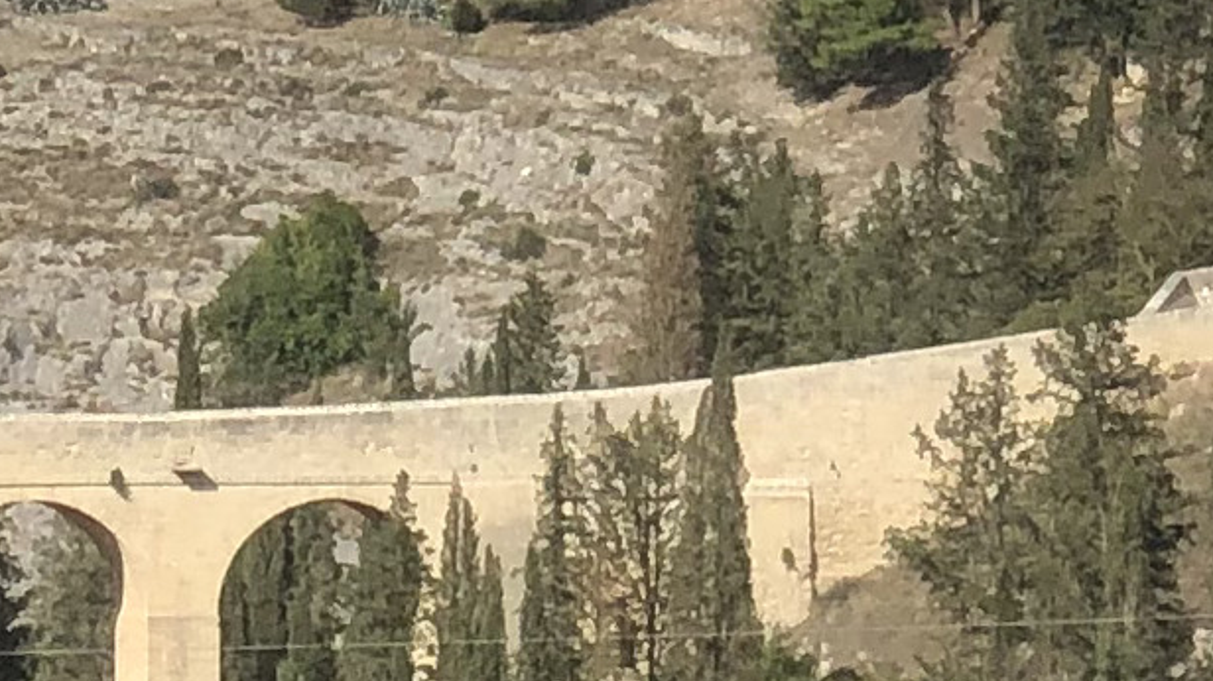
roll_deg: +0.8
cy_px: 1393
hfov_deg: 5.9
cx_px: 372
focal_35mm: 368
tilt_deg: -5.5
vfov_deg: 3.3
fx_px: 11832
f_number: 2.4
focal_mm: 6
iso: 16
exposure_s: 1/1185
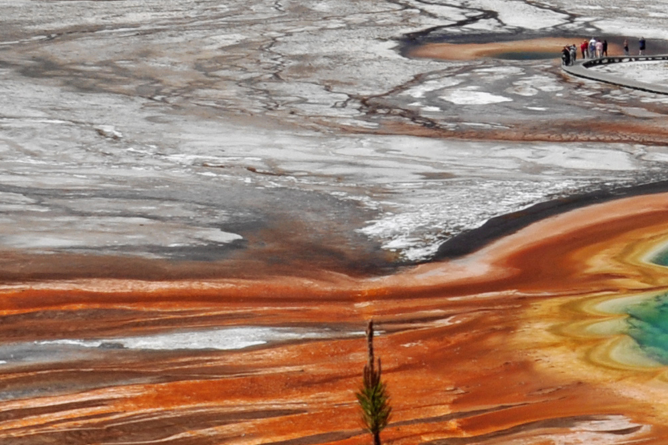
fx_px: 3822
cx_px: 1305
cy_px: 444
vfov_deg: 6.6
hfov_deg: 9.4
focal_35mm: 206
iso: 200
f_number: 8
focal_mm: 32
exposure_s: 1/320
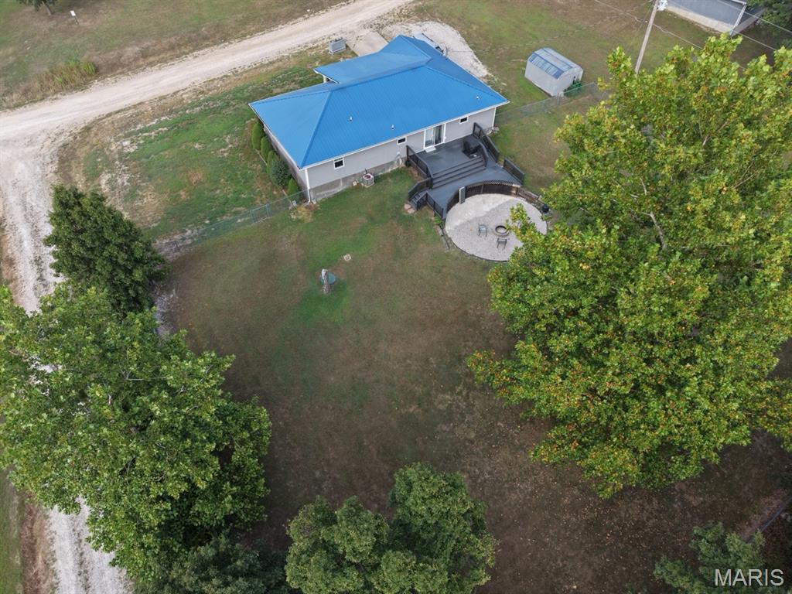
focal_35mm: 24
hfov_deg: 71.6
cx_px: 396
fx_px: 549
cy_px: 297
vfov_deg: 56.8
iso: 170
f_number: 1.8
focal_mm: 8.67
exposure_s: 1/800
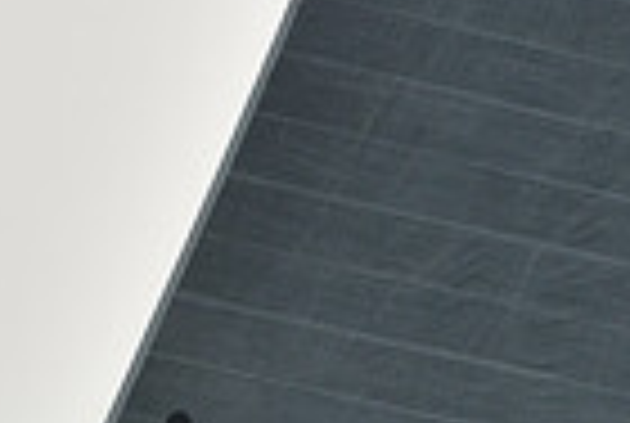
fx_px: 6664
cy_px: 1197
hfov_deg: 5.4
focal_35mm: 380
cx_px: 619
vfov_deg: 3.6
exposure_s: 1/1250
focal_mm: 92
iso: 400
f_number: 10
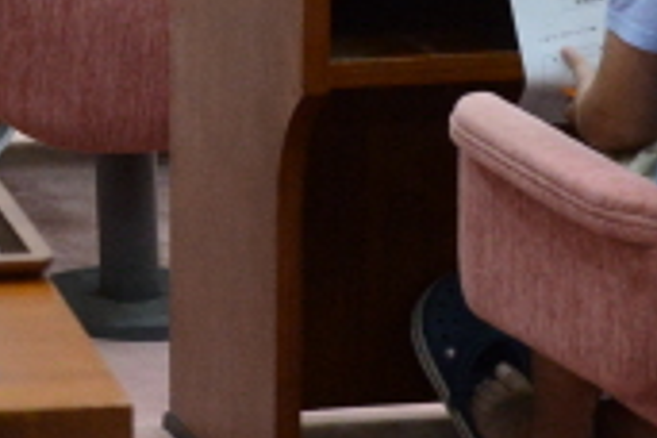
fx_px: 3832
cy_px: -448
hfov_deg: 9.3
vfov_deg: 6.4
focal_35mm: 210
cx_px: -607
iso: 4000
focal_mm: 36
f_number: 5.6
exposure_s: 1/100
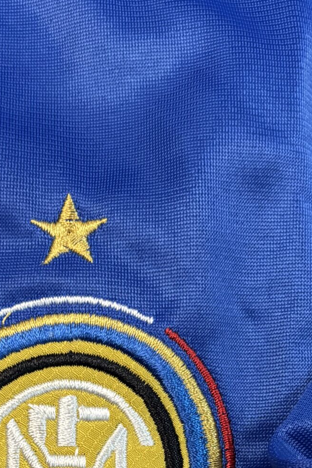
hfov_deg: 19.4
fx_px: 910
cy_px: 476
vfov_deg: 27.1
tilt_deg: -78.1
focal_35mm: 70
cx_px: 92
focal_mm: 5.96
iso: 400
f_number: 1.6
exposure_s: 1/33
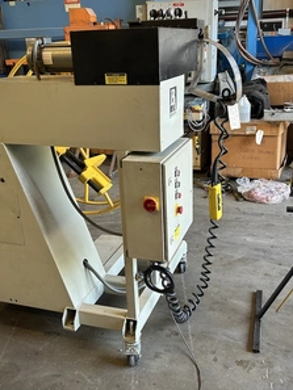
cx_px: 164
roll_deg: +0.7
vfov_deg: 52.6
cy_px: 196
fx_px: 395
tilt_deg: -20.2
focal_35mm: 35
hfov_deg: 40.7
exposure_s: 1/121
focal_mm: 5.7
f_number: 1.5
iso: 125
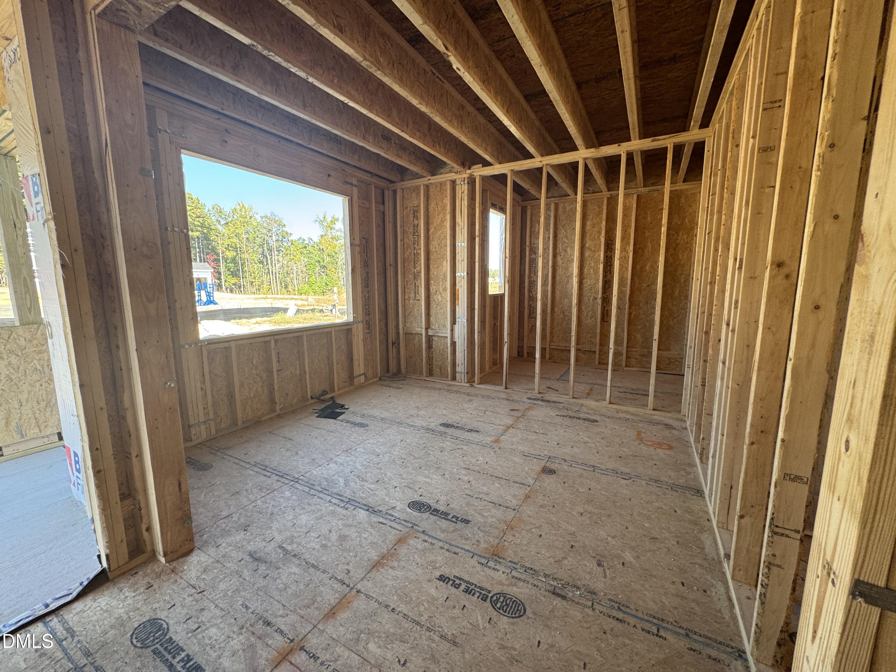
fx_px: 362
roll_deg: +1.1
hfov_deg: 102.1
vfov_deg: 85.7
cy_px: 336
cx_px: 448
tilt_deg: -6.3
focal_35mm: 14
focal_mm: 2.22
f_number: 2.2
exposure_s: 1/99
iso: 80
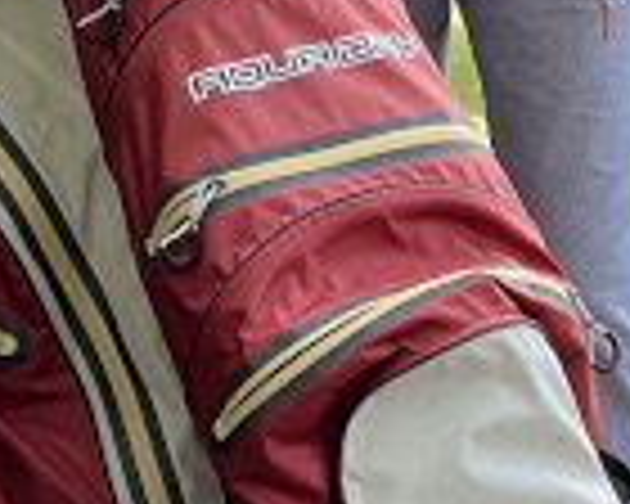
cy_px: -567
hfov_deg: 10.3
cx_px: 666
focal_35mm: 186
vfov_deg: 7.9
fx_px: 3468
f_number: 1.6
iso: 50
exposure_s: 1/631
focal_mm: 5.1
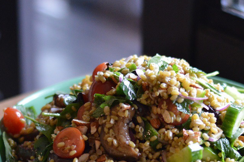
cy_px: 151
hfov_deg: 14.5
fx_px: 961
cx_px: 119
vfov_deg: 9.6
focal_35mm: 142
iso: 1800
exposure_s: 1/800
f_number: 2
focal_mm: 50
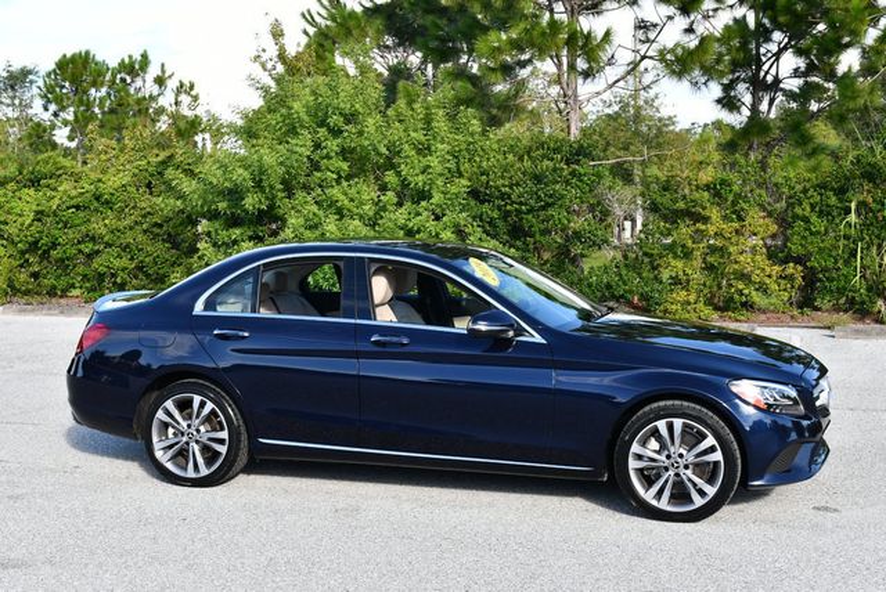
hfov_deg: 38.2
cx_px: 443
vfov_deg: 26.0
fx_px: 1281
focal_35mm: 52
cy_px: 296
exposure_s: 1/250
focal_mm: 26
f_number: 6.3
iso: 200
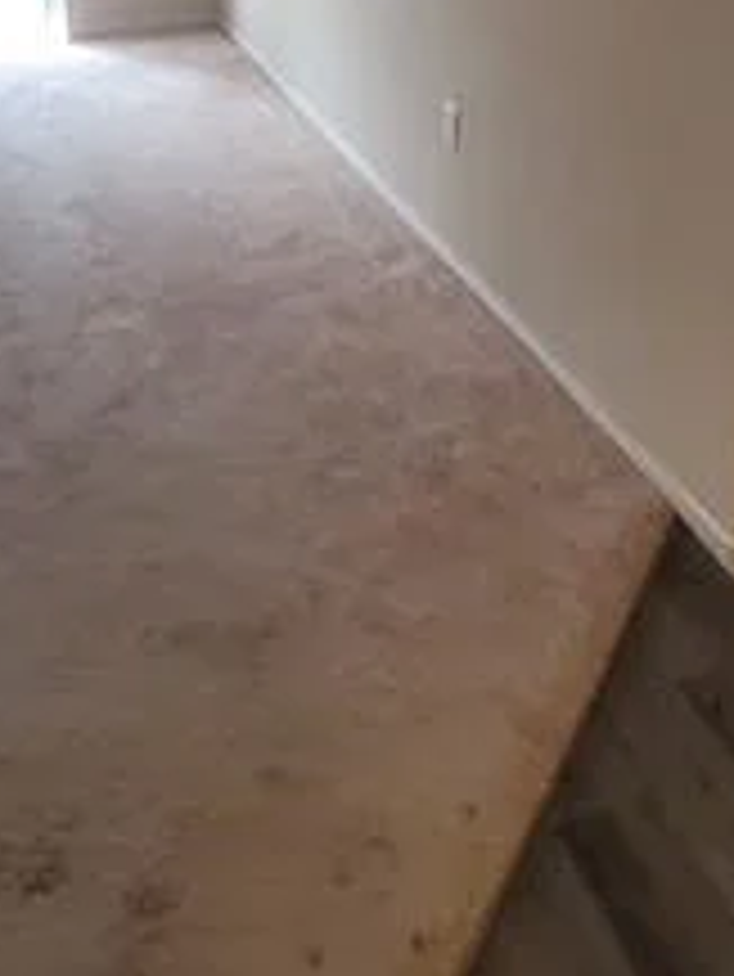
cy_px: 27
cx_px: 401
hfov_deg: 39.7
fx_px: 1017
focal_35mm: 36
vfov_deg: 44.6
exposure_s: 1/60
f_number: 2.2
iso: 125
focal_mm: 2.2
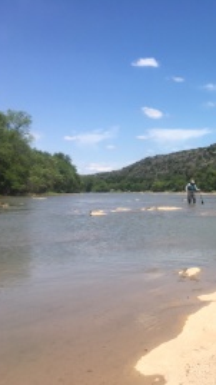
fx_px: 439
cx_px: 246
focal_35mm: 43
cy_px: 195
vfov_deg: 47.4
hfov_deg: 25.4
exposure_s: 1/1603
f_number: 2.2
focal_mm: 4.15
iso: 25
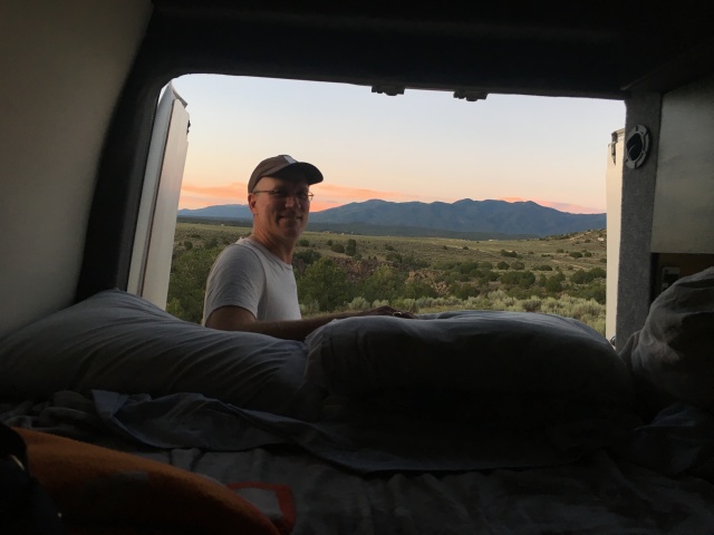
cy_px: 268
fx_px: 598
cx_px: 357
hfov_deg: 61.7
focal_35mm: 29
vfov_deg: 48.2
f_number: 2.2
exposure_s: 1/40
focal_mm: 4.15
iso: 25
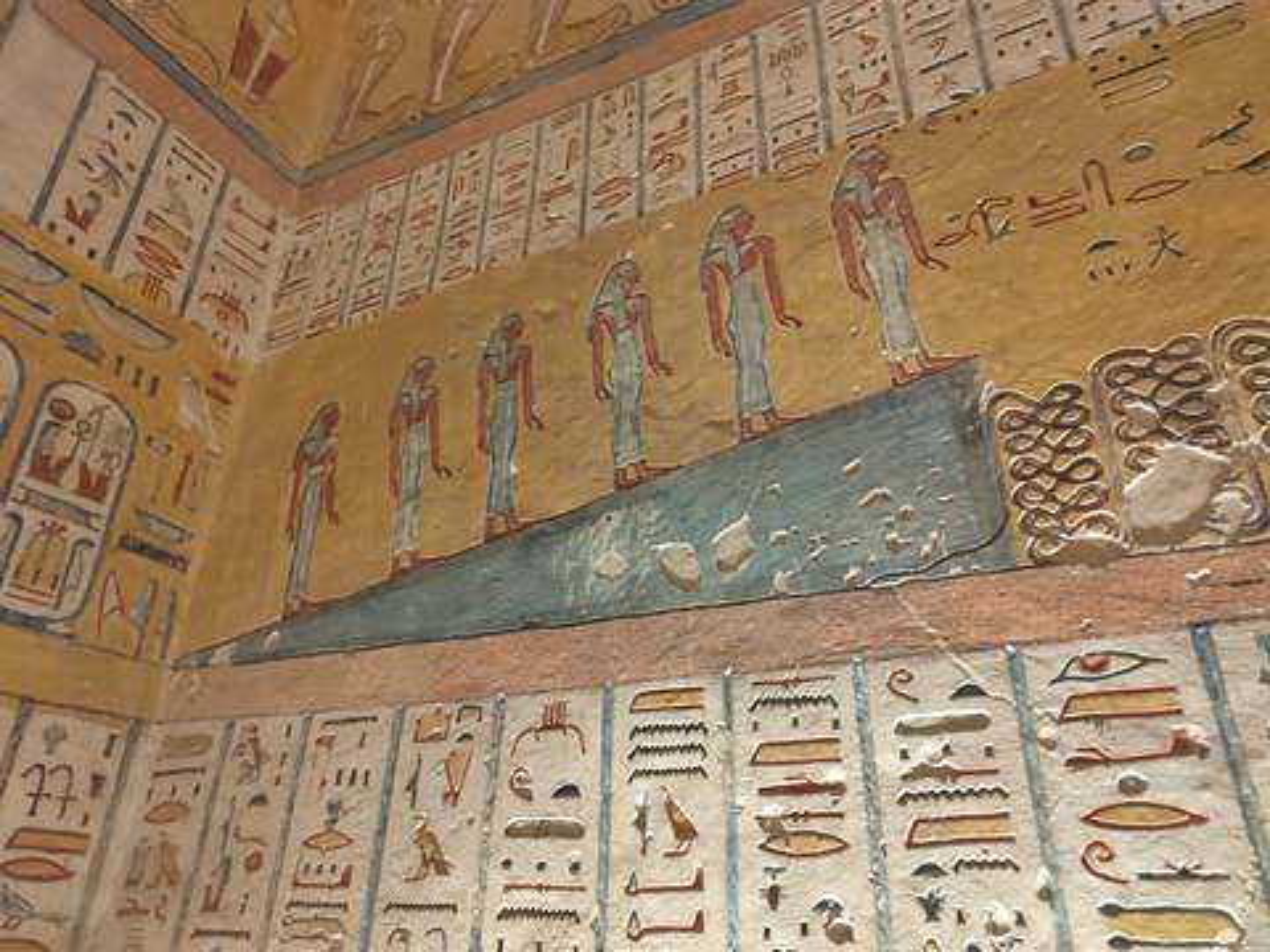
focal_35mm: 23
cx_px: 635
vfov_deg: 58.9
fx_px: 844
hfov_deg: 73.9
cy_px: 476
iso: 1250
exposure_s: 1/33.3
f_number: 1.65
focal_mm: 6.19
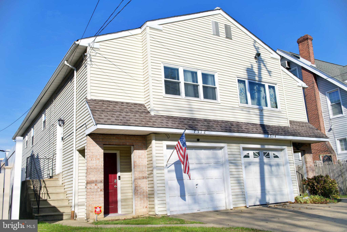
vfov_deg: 38.9
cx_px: 174
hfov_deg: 55.8
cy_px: 116
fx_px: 328
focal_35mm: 34
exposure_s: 1/250
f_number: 10
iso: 125
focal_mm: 34
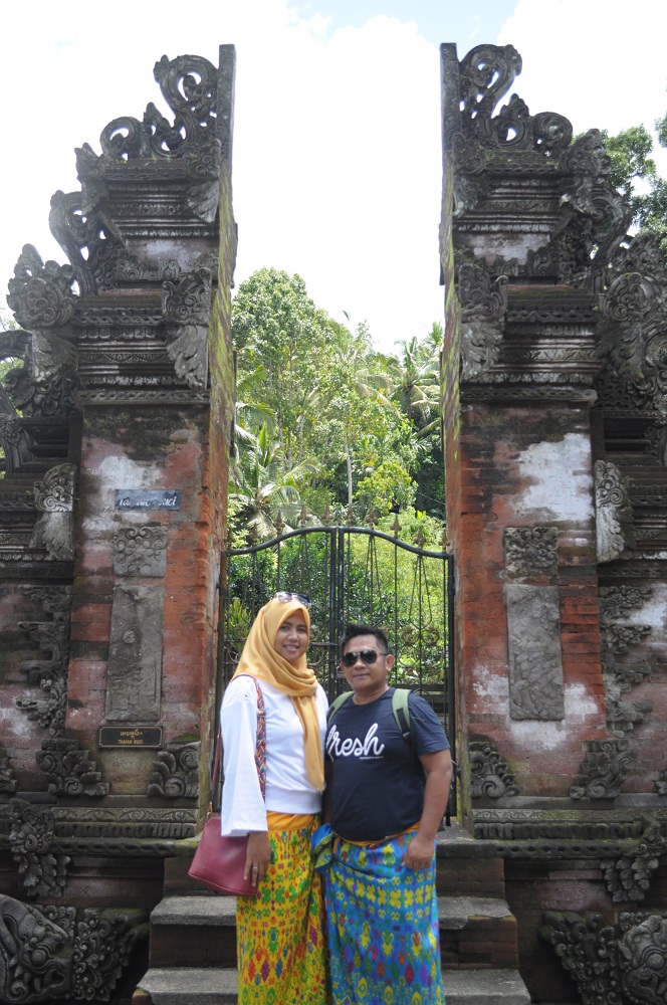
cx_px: 334
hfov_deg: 36.8
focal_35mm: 36
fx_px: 1003
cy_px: 502
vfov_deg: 53.2
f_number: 4
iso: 320
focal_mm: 24
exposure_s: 1/500
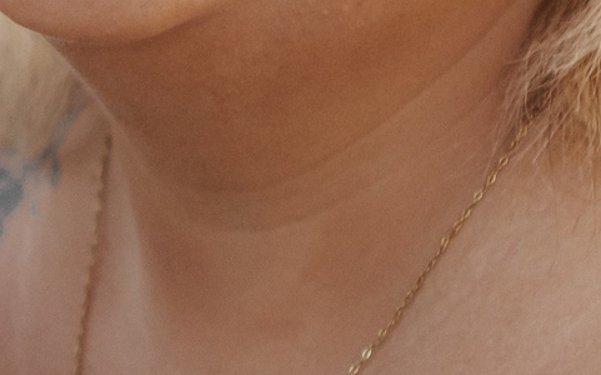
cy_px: 559
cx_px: -226
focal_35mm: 228
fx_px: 3732
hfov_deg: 9.0
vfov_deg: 5.7
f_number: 2.2
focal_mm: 28
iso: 400
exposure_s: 1/1000
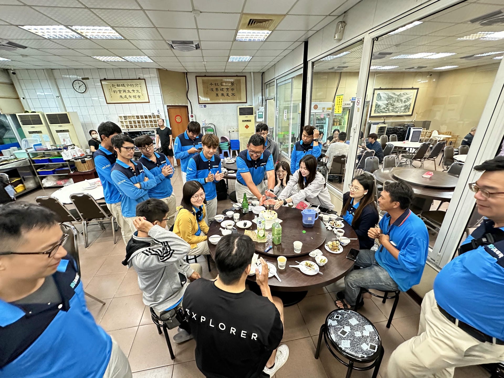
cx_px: 252
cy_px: 189
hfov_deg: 102.1
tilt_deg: -20.7
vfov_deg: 85.7
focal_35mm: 14
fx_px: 204
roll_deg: +1.8
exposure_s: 1/60
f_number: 2.2
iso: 320
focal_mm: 2.22
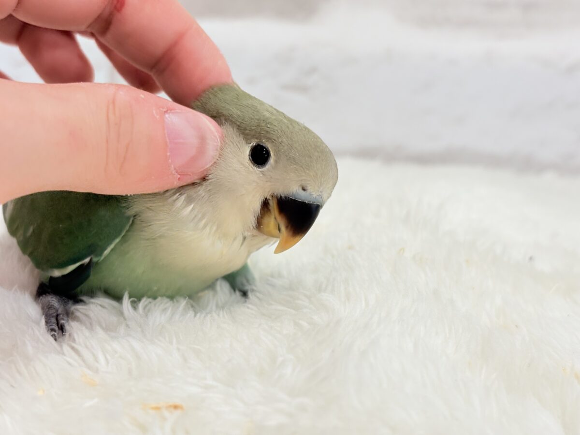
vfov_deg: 28.0
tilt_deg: -13.4
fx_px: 871
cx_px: 290
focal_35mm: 52
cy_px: 218
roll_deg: -2.4
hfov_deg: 36.8
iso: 80
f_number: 1.6
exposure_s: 1/100
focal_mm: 5.96
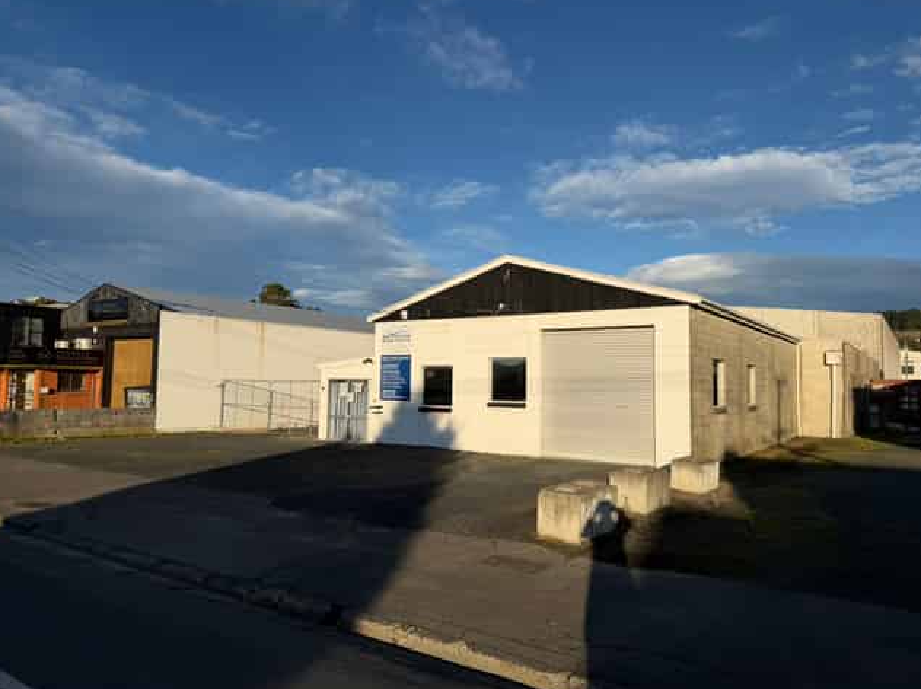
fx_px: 665
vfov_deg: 54.8
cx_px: 466
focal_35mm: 25
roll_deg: -1.3
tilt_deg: +2.7
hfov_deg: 69.4
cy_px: 343
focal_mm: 6.76
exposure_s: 1/6711
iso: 80
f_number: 1.78
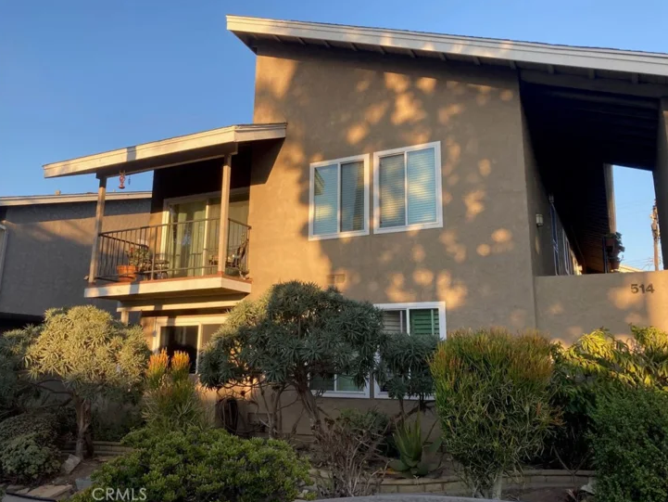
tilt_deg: +12.4
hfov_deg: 61.6
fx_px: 560
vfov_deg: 48.2
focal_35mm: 29
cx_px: 340
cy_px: 244
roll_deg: -0.5
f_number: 1.8
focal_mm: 3.99
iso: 20
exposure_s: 1/433
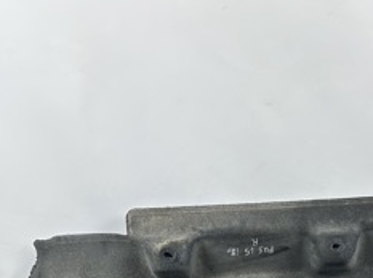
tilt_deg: -22.1
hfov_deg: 29.2
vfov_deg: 20.6
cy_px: 344
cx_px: 253
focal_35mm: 66
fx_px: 710
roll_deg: +0.7
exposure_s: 1/50
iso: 125
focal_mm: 6.86
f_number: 1.78
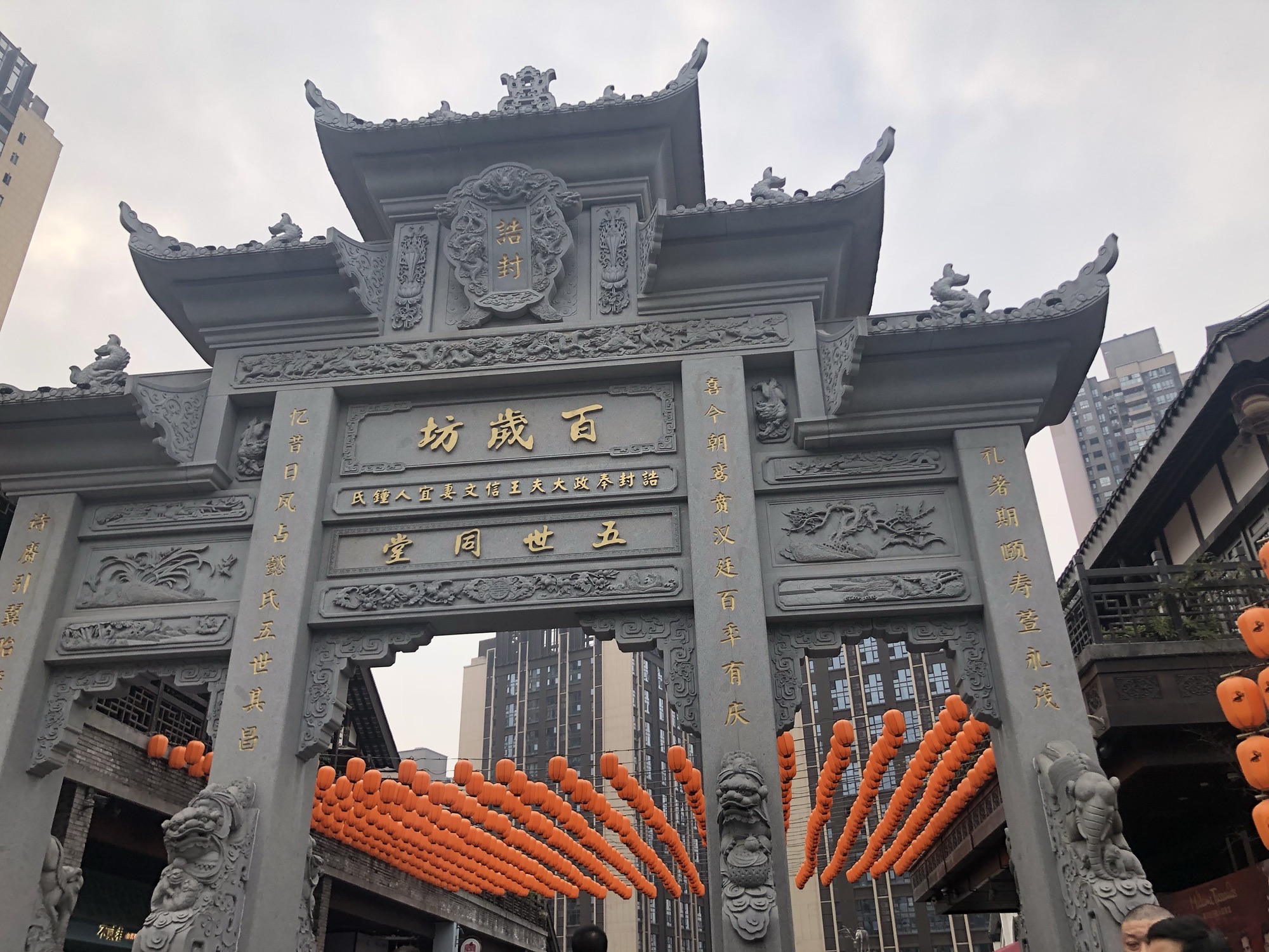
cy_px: 476
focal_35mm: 29
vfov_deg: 48.2
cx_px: 634
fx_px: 1063
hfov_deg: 61.7
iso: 20
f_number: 1.8
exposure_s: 1/615
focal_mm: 3.99
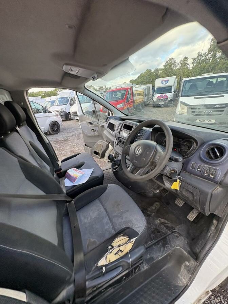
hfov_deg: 85.7
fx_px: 123
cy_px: 152
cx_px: 114
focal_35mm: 14
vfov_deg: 102.1
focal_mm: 2.22
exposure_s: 1/99
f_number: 2.2
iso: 80
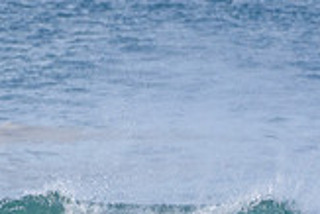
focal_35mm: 2666
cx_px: 16
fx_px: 23718
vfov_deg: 0.5
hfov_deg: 0.8
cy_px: 333
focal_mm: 500
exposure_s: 1/2000
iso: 500
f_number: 5.6
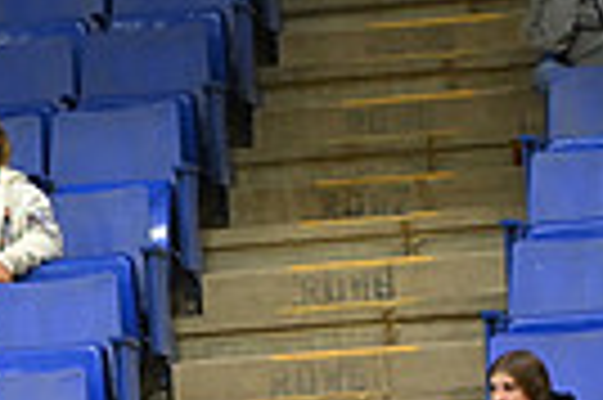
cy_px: 784
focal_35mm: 455
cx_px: -634
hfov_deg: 4.5
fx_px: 7612
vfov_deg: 3.0
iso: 2500
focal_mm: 105
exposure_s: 1/320
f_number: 2.8
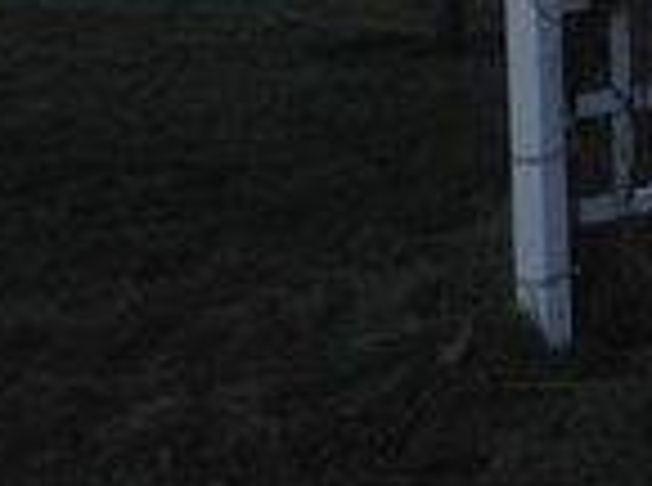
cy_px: -256
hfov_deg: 12.6
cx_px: 1084
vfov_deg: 9.8
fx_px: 2743
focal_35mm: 146
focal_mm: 4.12
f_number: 2.4
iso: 50
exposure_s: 1/1290
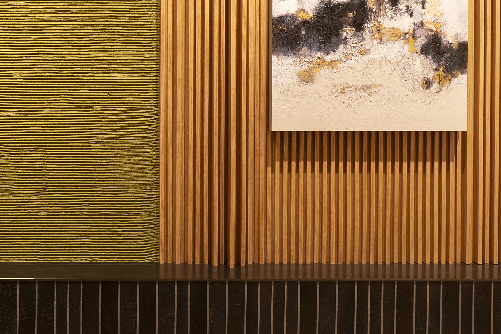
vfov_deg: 17.8
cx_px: 10
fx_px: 1044
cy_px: 12
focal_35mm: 75
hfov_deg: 25.7
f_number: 8
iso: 100
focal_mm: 24
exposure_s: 1
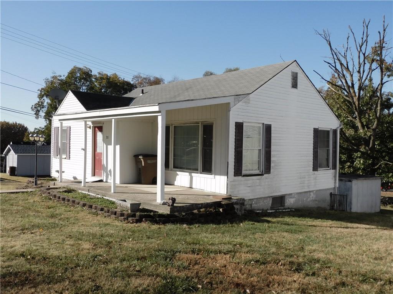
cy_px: 147
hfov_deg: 55.4
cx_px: 196
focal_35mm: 33
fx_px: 375
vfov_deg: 42.9
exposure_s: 1/1000
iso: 125
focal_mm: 5.9
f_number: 3.6
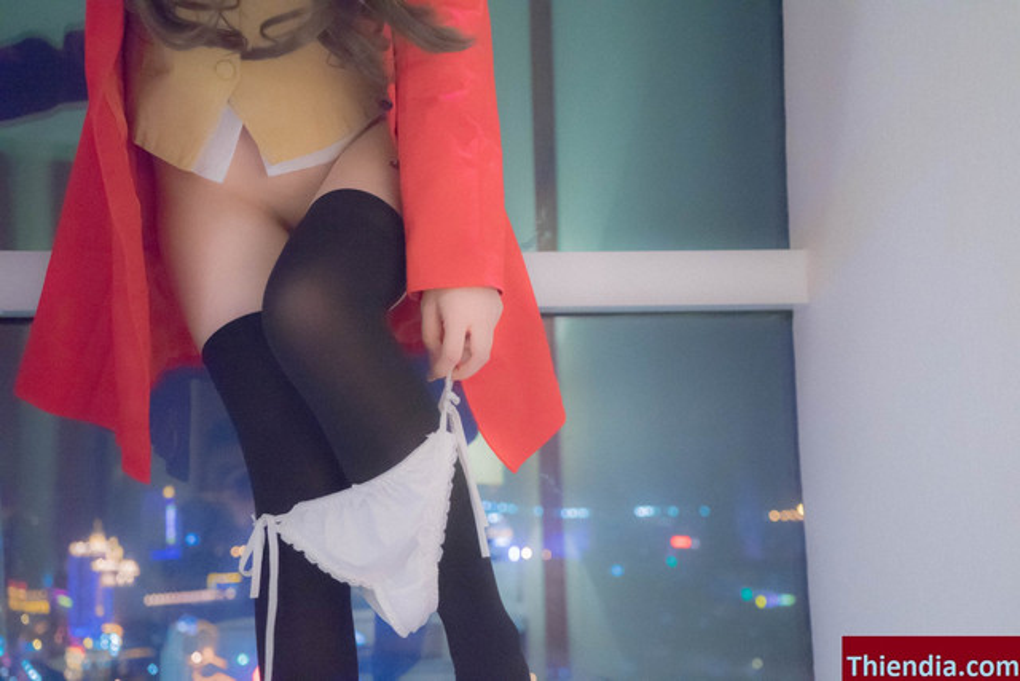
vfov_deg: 25.5
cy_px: 340
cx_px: 510
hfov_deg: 37.5
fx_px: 1502
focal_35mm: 53
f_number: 5
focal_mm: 53
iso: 6400
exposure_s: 1/50
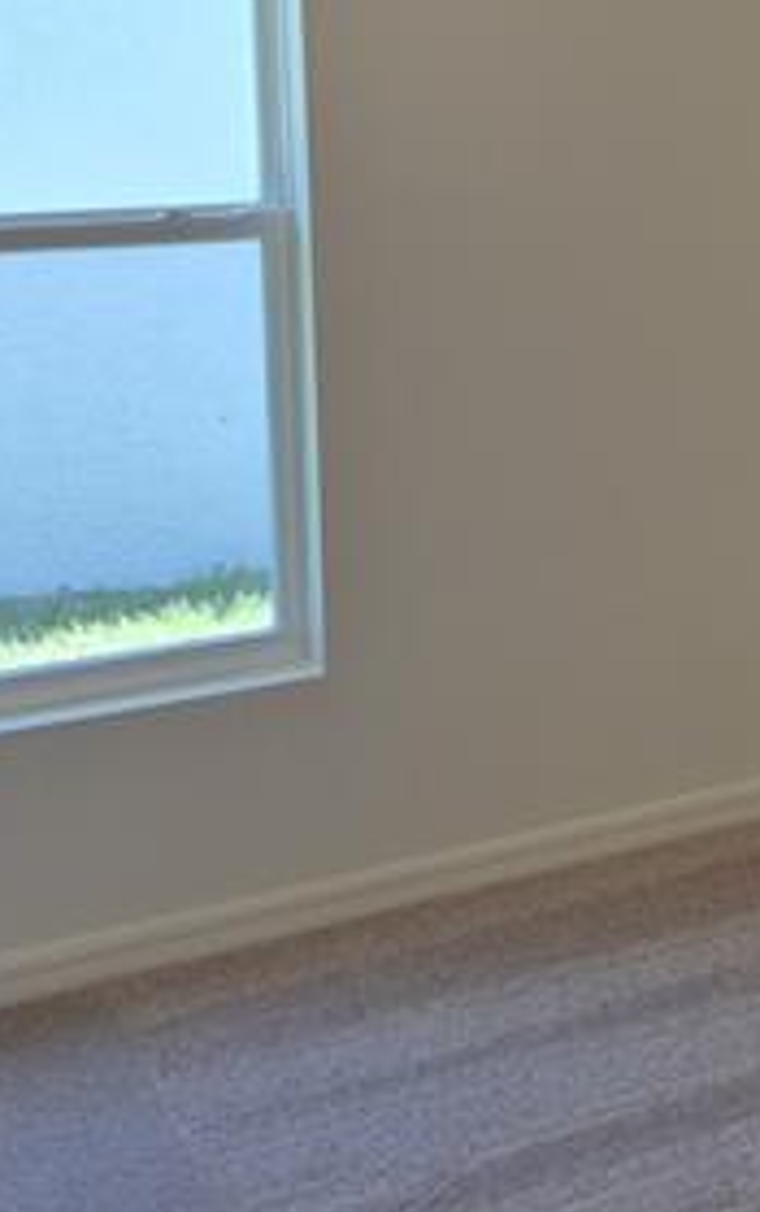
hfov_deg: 17.9
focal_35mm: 67
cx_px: 1060
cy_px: 243
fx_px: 2215
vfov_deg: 29.9
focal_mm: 5.4
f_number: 1.8
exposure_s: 1/120
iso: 40
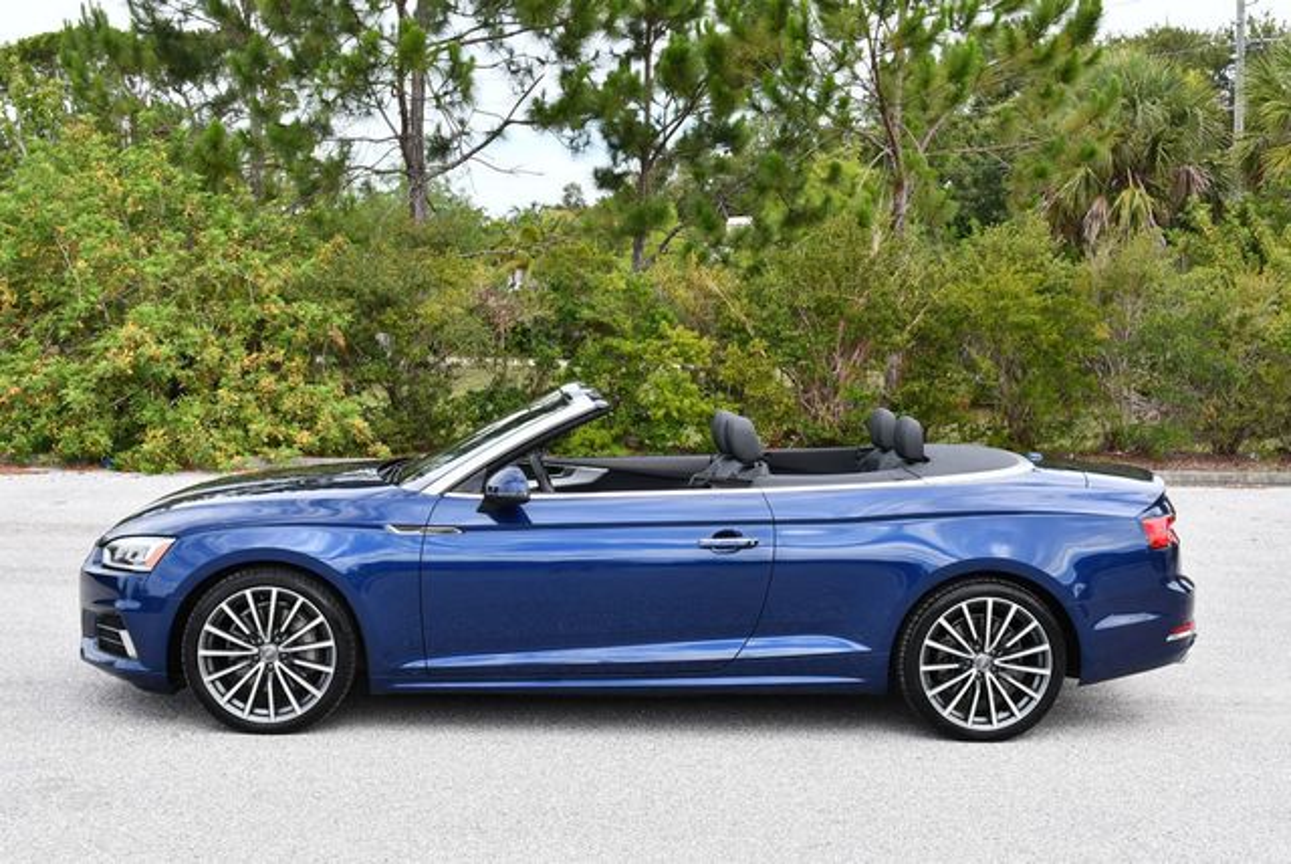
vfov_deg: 28.1
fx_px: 1723
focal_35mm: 48
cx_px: 646
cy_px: 432
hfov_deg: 41.1
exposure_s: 1/250
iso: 200
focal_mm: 24
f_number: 6.3
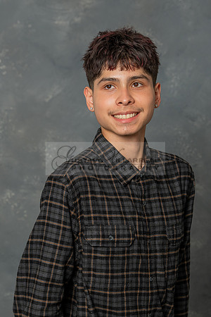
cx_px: 83
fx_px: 1080
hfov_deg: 11.2
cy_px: 162
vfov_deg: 16.7
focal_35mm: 123
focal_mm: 70
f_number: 4
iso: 200
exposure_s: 1/200
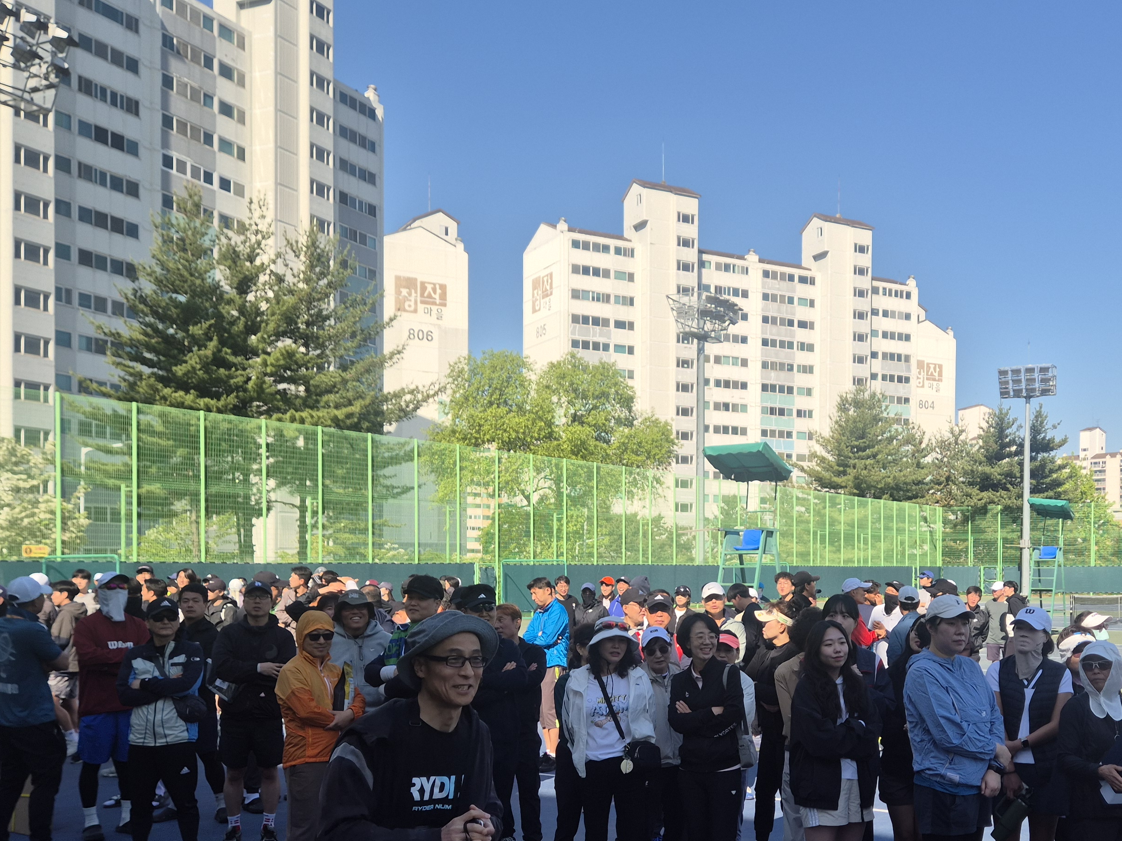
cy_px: 553
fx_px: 1232
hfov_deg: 48.5
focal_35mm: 38
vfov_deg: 37.4
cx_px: 699
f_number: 1.8
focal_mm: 5.4
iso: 25
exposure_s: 1/1560
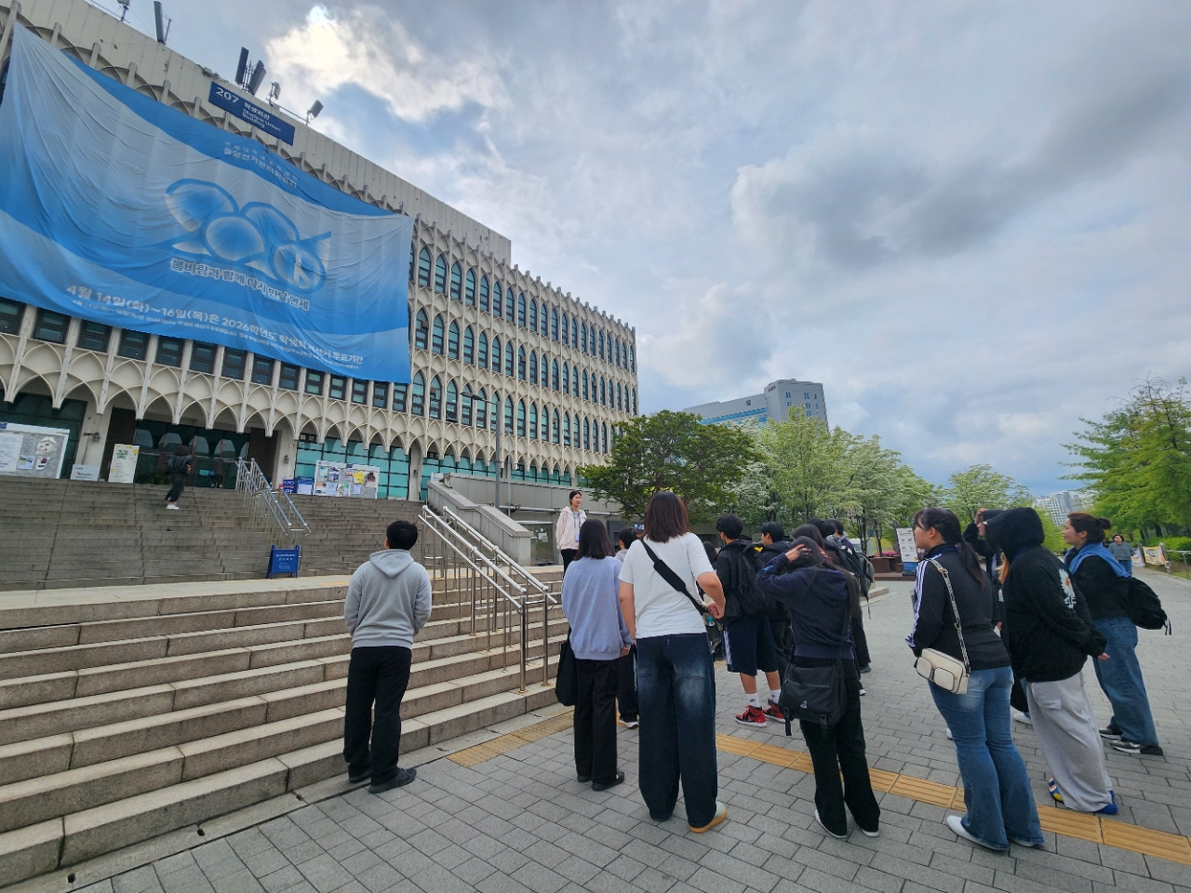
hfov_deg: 106.2
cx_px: 596
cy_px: 446
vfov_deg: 89.9
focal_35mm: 13
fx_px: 447
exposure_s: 1/2404
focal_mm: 2.2
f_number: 2.2
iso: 50
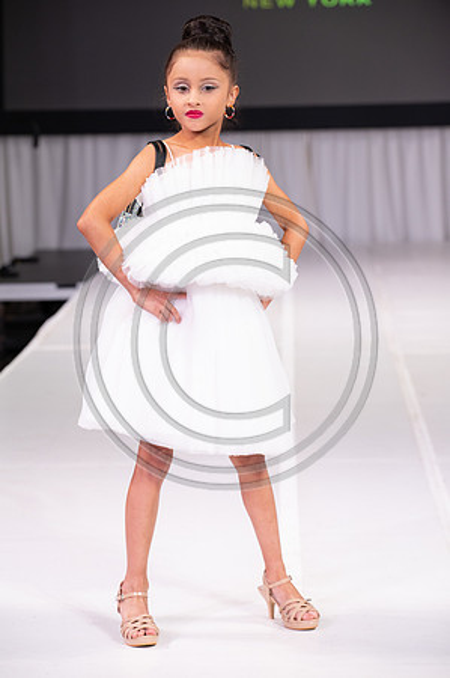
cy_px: 339
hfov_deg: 10.9
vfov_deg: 16.4
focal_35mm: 125
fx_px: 2349
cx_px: 225
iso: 2000
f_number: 5.6
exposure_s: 1/400
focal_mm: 125
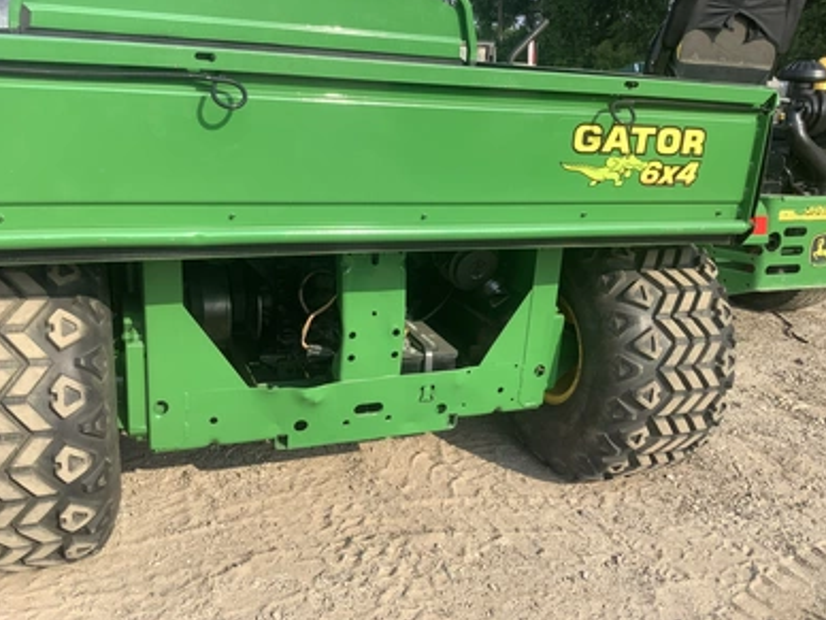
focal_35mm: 32
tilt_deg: -16.8
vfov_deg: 44.2
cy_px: 315
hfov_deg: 56.8
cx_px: 404
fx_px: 764
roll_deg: -0.8
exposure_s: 1/608
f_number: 2.4
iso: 25
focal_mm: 3.3
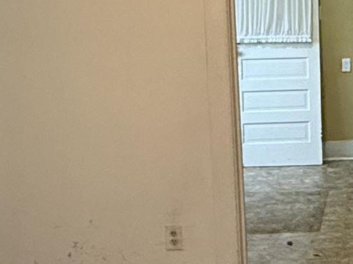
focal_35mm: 85
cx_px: 403
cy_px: 84
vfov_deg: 17.3
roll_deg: -0.8
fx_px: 866
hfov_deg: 21.6
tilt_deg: -9.9
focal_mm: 2.22
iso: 320
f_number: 2.2
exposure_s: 1/60
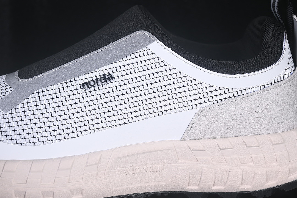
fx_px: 619
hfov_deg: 27.0
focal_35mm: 75
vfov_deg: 18.2
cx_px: 148
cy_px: 99
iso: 160
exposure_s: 1/80
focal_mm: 50
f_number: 7.1
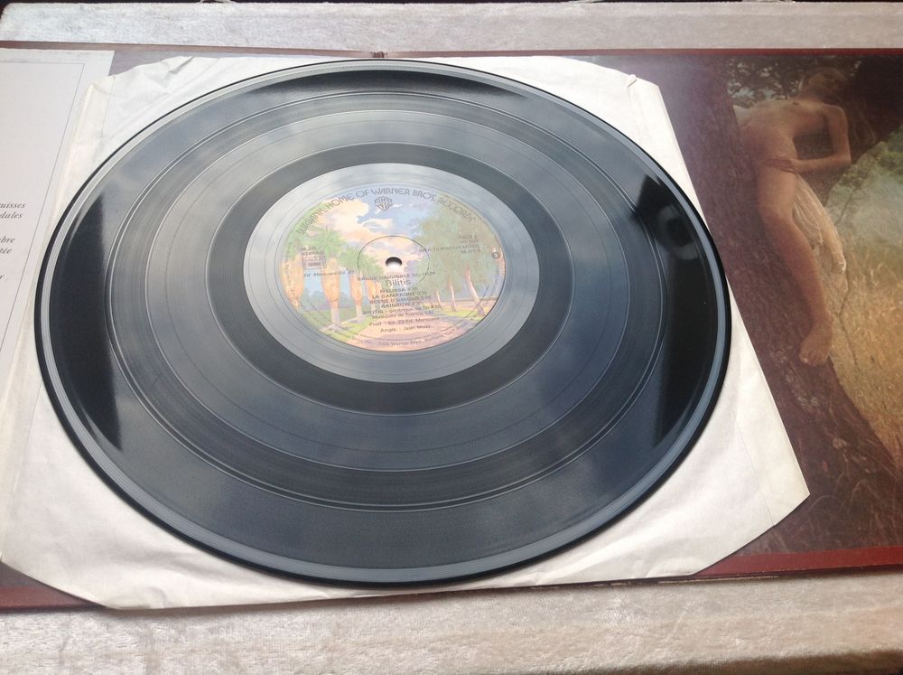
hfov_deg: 52.7
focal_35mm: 35
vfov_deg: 40.6
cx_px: 452
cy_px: 338
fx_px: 912
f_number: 2.4
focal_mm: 4.28
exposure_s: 1/147
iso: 50
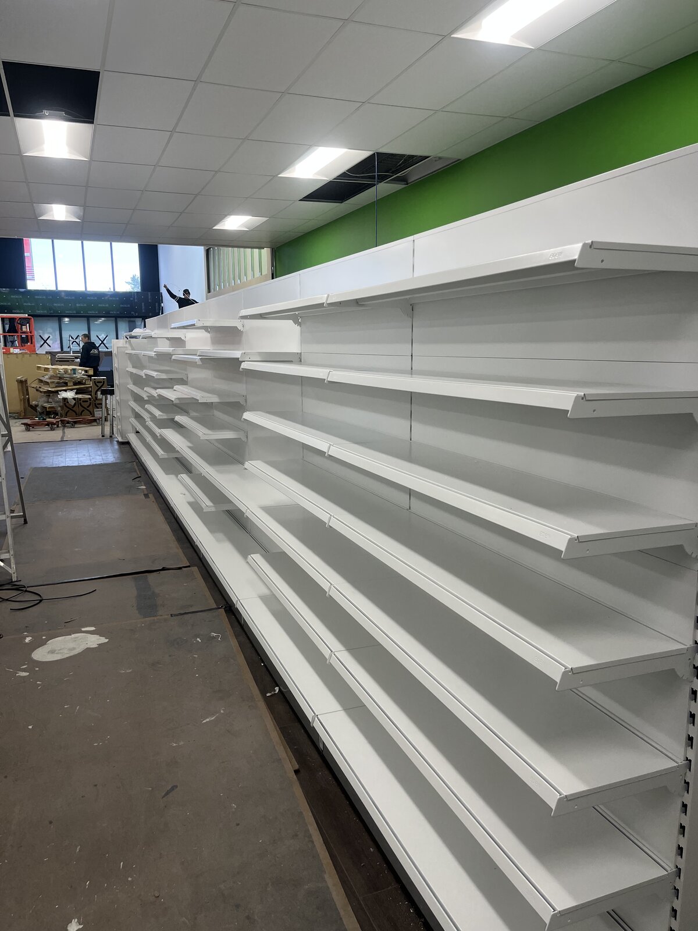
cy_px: 466
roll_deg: -0.1
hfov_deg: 53.1
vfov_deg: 67.3
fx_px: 699
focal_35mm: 26
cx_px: 349
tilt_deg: -9.4
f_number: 1.6
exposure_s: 1/100
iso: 40
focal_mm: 5.1
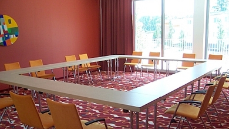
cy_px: 81
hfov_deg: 52.8
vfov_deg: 31.0
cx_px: 114
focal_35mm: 38
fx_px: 231
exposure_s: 1/60
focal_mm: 5.6
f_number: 2.7
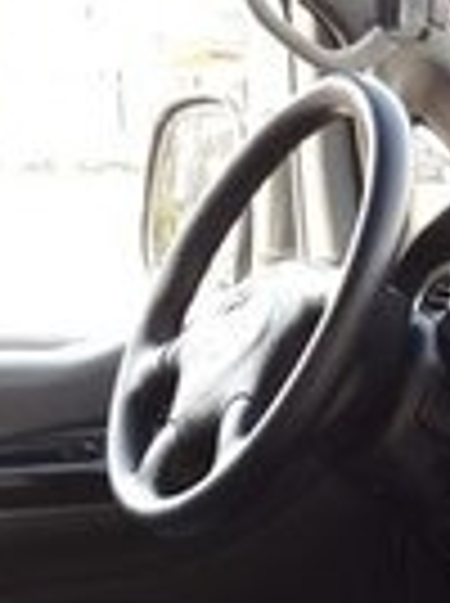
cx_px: 742
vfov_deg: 17.5
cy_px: 824
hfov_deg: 13.1
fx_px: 1808
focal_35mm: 104
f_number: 1.9
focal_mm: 3.7
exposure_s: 1/50
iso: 50
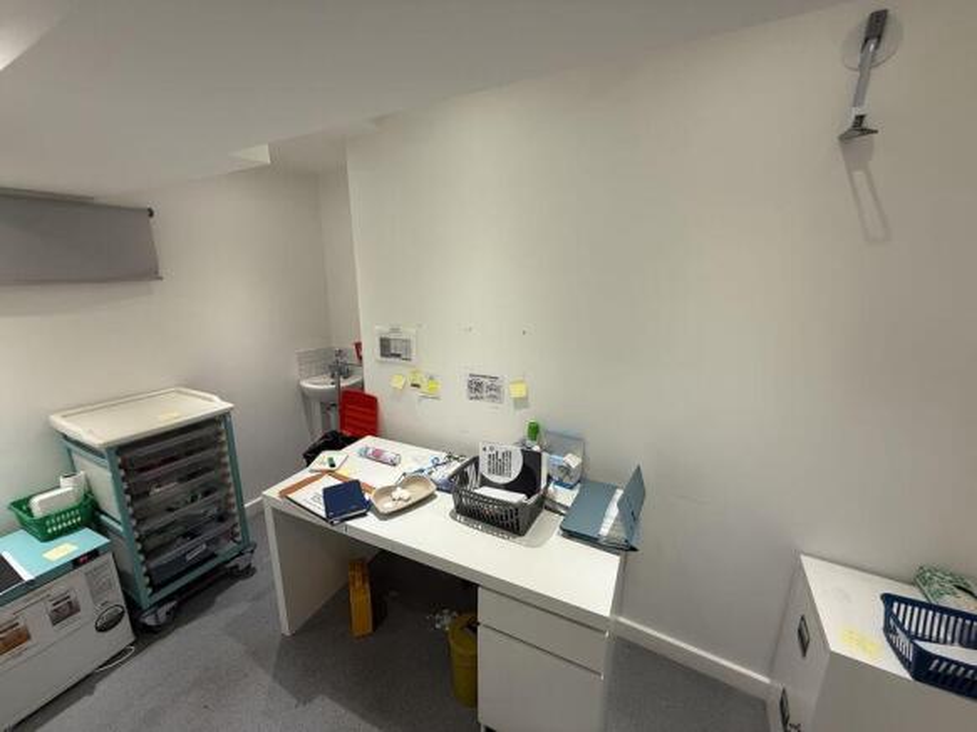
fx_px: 395
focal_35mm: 14
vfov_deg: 85.7
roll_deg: -0.8
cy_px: 366
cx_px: 488
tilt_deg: -13.3
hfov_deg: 102.1
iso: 125
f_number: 2.2
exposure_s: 1/100
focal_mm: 2.22
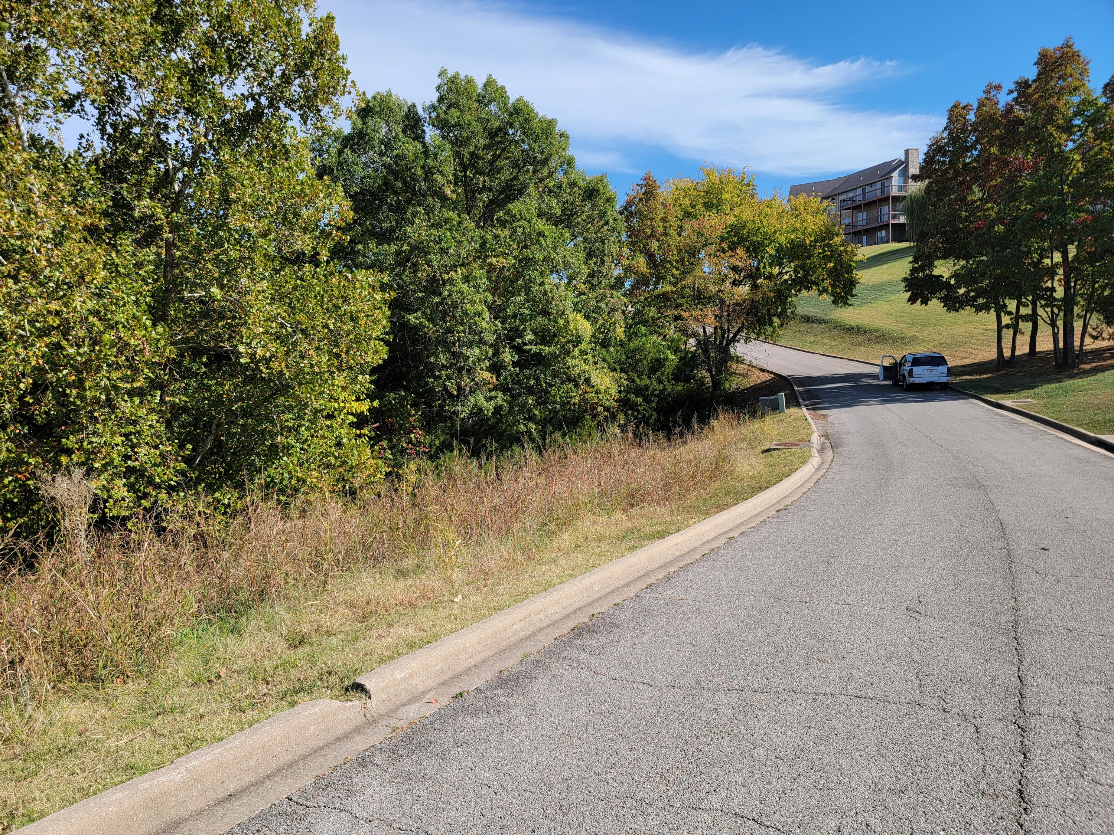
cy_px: 418
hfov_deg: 71.6
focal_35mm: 24
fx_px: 772
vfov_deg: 56.8
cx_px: 557
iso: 16
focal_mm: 6.7
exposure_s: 1/814
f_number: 1.8
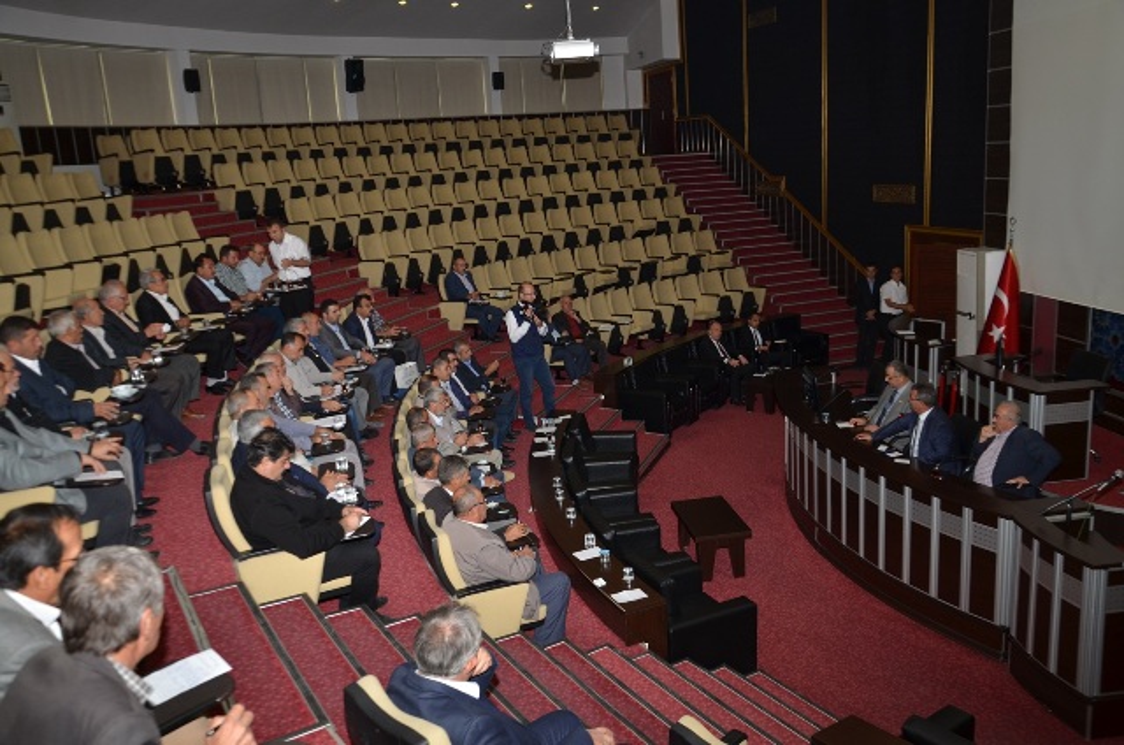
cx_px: 562
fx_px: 982
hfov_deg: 59.6
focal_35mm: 32
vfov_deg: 41.5
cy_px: 372
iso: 250
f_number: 5
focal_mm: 21
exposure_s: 1/60
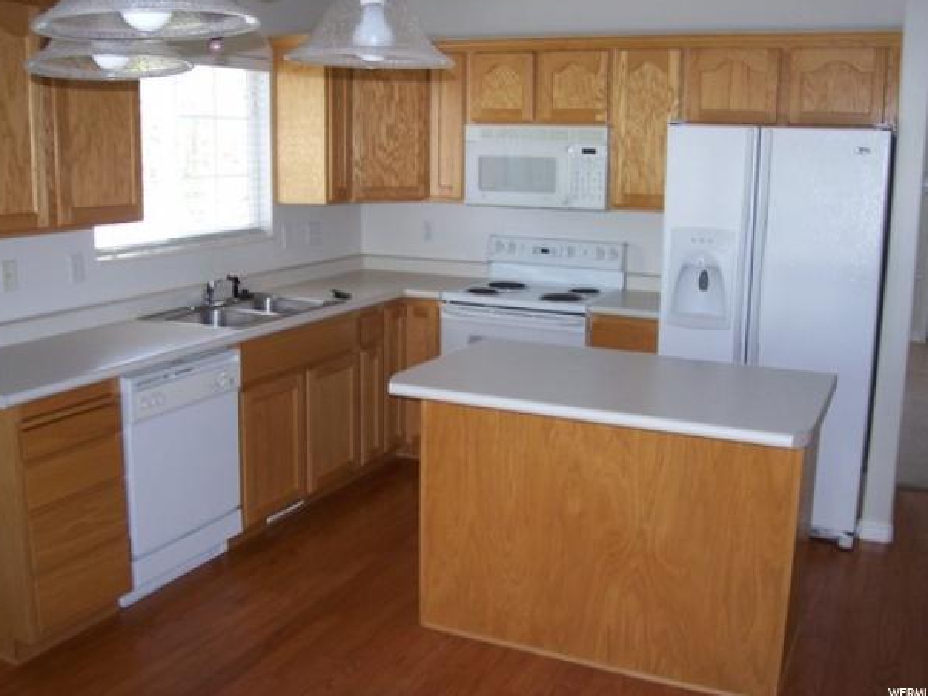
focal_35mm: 36
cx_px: 446
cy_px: 330
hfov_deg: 51.3
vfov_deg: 39.6
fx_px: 965
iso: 80
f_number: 2.7
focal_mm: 5.6
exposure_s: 1/60
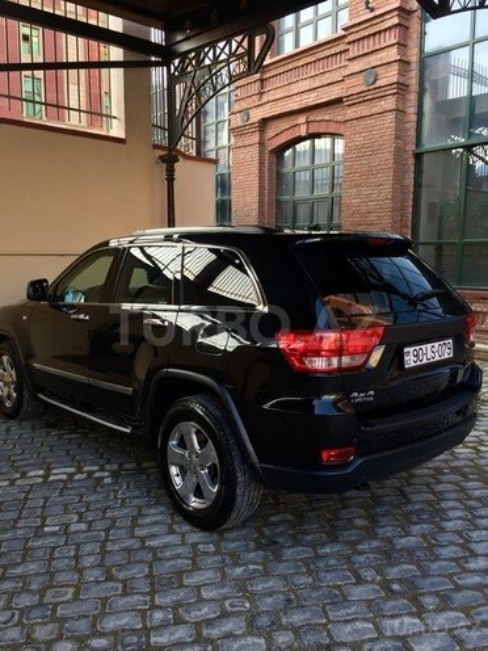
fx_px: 545
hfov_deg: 48.2
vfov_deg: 61.7
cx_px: 244
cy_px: 326
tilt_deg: -8.1
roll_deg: +0.4
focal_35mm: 29
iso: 50
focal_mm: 4.15
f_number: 2.2
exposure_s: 1/100
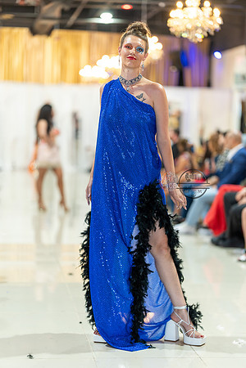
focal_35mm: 85
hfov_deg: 16.1
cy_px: 184
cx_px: 123
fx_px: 871
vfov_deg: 23.9
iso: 400
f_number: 1.4
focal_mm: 85
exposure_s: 1/160
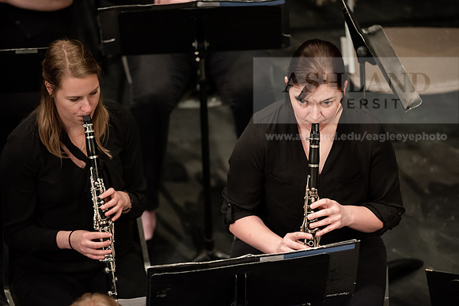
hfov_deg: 6.9
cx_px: 230
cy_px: 153
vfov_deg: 4.6
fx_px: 3826
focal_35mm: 300
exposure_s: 1/320
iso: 3200
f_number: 3.2
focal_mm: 300
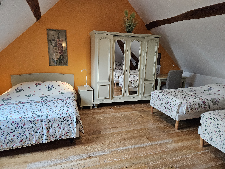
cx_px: 112
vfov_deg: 58.9
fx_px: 149
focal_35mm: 23
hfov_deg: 73.9
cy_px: 84
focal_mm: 5.4
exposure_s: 1/200
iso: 1000
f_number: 1.8
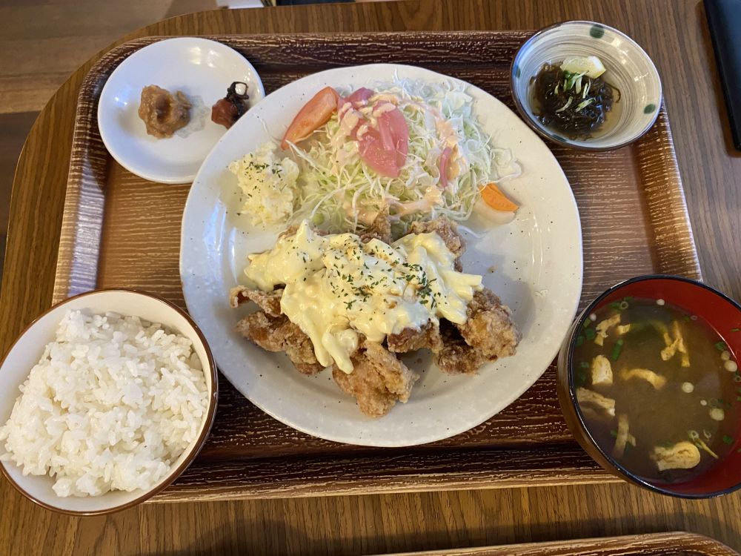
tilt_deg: -72.9
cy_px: 278
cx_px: 370
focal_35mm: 26
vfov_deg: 53.1
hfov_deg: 67.3
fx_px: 557
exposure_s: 1/60
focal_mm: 4.25
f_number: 1.8
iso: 400
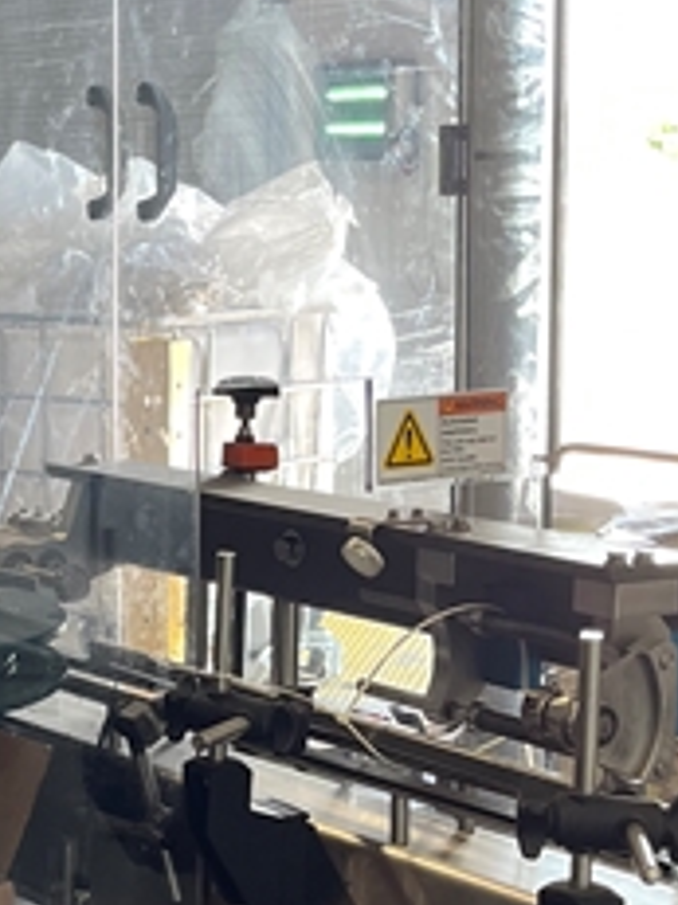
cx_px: -255
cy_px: 384
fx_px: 2353
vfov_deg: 21.8
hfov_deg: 15.4
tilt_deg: -5.7
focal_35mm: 90
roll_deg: +1.8
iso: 125
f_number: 1.6
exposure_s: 1/91
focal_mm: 5.1
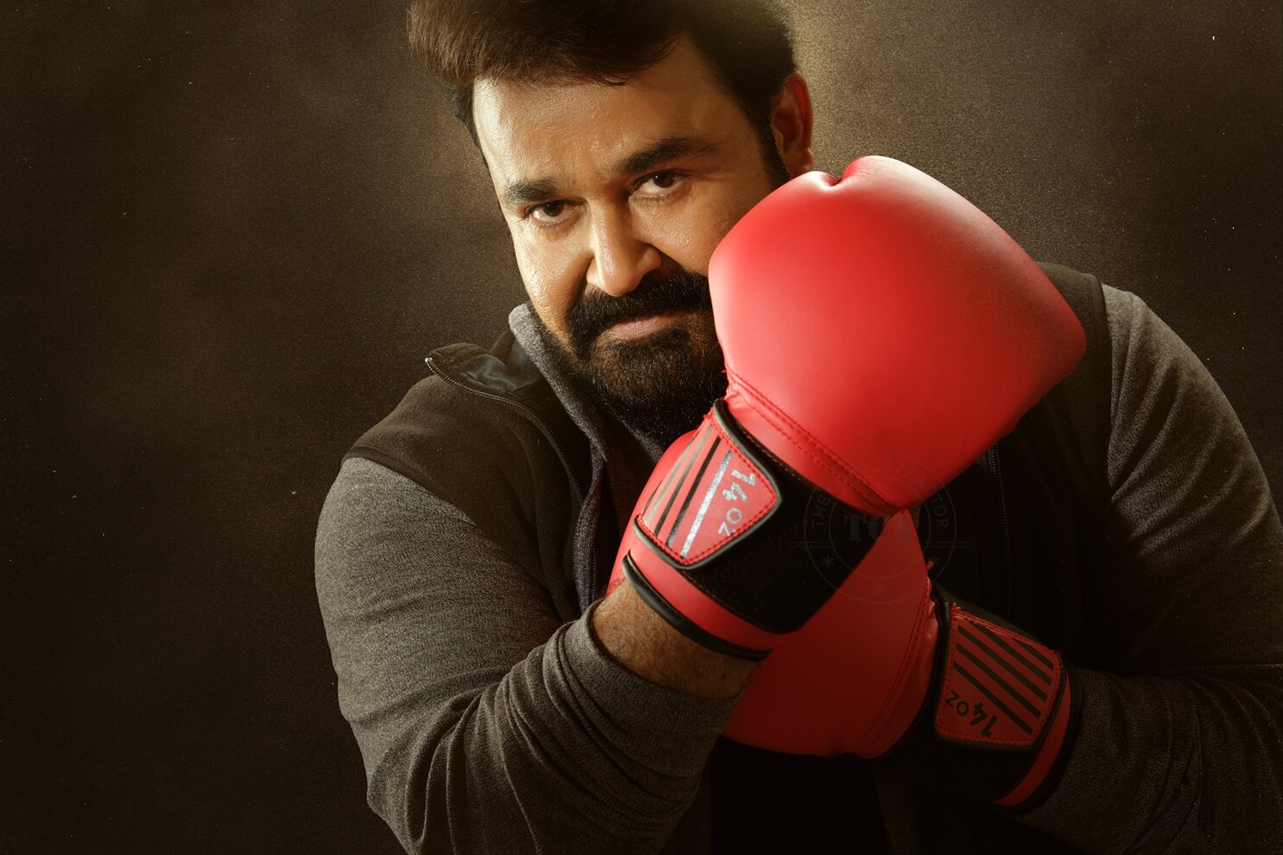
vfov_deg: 15.0
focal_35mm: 91
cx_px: 640
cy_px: 415
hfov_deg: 22.4
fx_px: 3242
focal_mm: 110
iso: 125
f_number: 10
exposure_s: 1/125
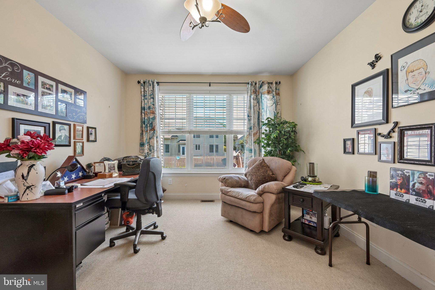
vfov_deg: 81.2
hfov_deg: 104.3
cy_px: 145
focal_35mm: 14
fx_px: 169
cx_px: 218
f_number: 11
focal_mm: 14
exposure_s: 1/13
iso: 400
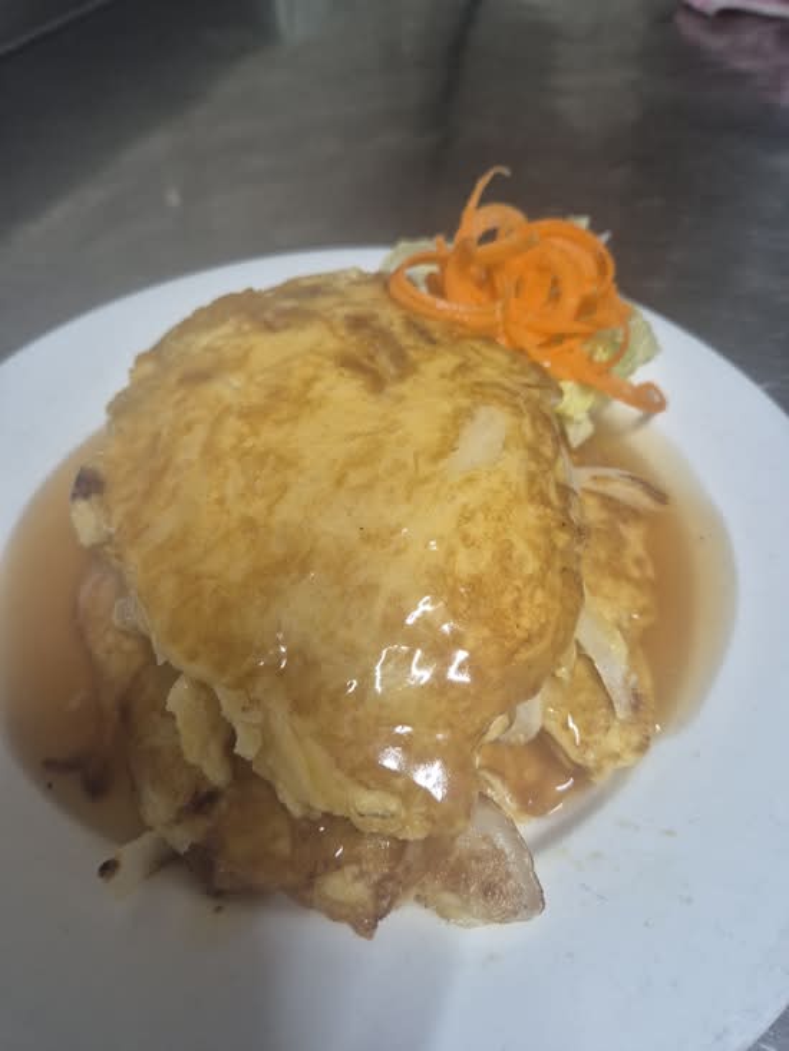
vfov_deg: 73.9
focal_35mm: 23
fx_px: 699
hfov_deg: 58.9
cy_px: 526
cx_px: 394
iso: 320
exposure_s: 1/100
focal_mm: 5.4
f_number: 1.8
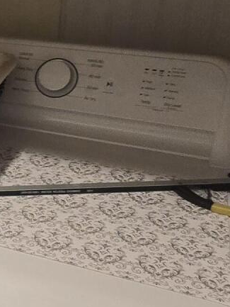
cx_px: -163
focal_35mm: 60
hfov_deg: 19.4
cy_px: 112
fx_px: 531
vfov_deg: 32.0
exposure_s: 1/60
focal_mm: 2.2
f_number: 2.2
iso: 200
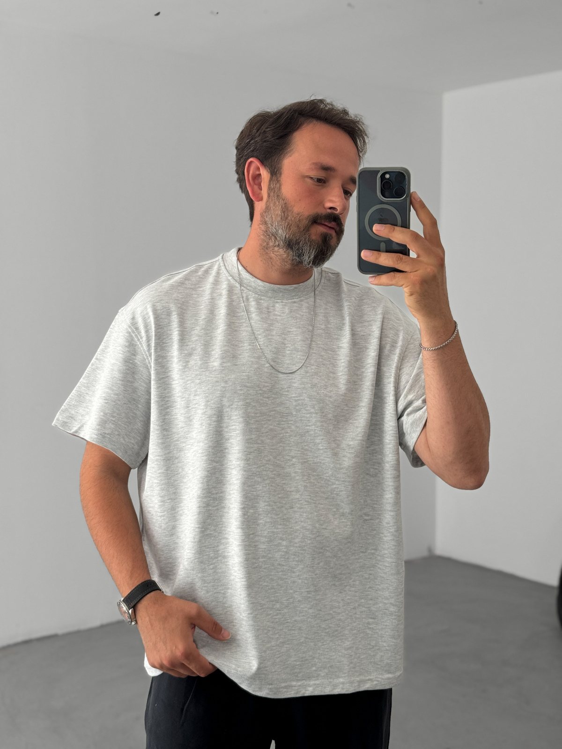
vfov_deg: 39.7
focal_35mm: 48
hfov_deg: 30.3
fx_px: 1039
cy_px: 374
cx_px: 281
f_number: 1.8
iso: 50
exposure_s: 1/120
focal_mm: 6.76
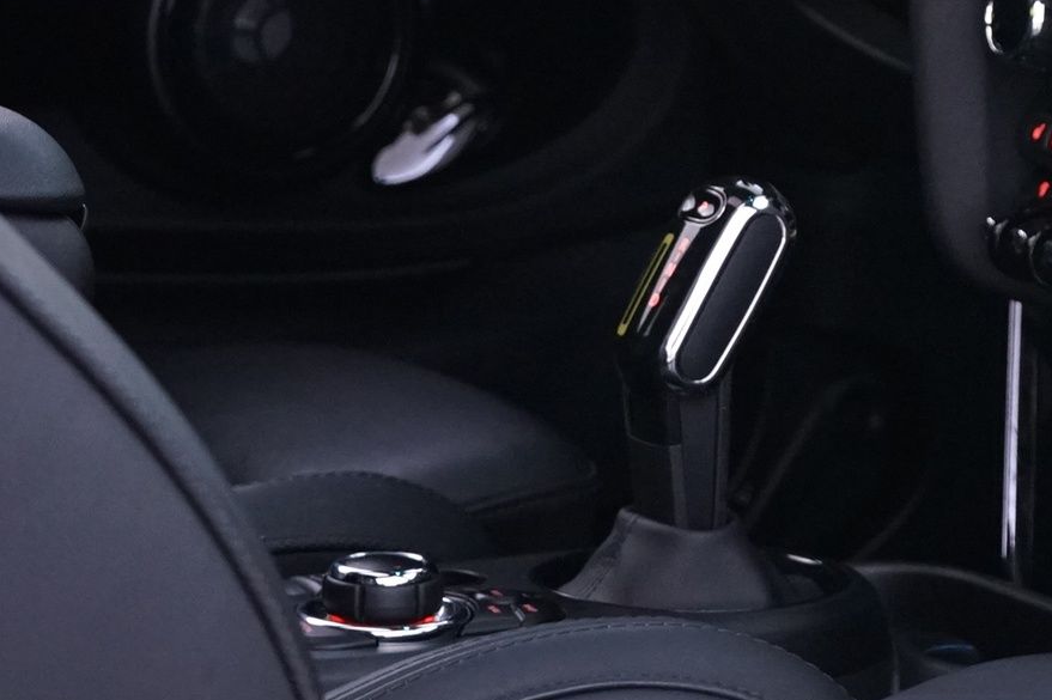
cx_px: 1266
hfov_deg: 10.2
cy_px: -154
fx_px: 5812
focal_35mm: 199
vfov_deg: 6.8
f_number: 6.3
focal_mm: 70
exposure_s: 1/10
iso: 3200
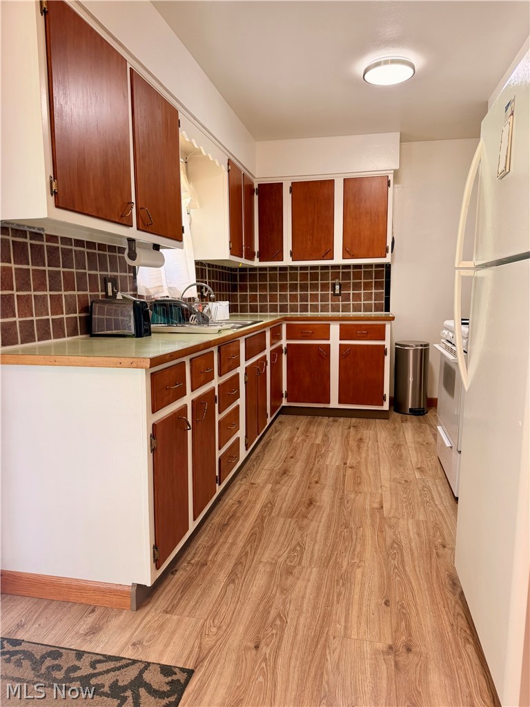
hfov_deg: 56.8
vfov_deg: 71.6
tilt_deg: -7.7
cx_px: 265
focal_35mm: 24
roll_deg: +0.8
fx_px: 490
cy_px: 354
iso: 125
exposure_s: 1/60
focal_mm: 6.76
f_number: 1.78
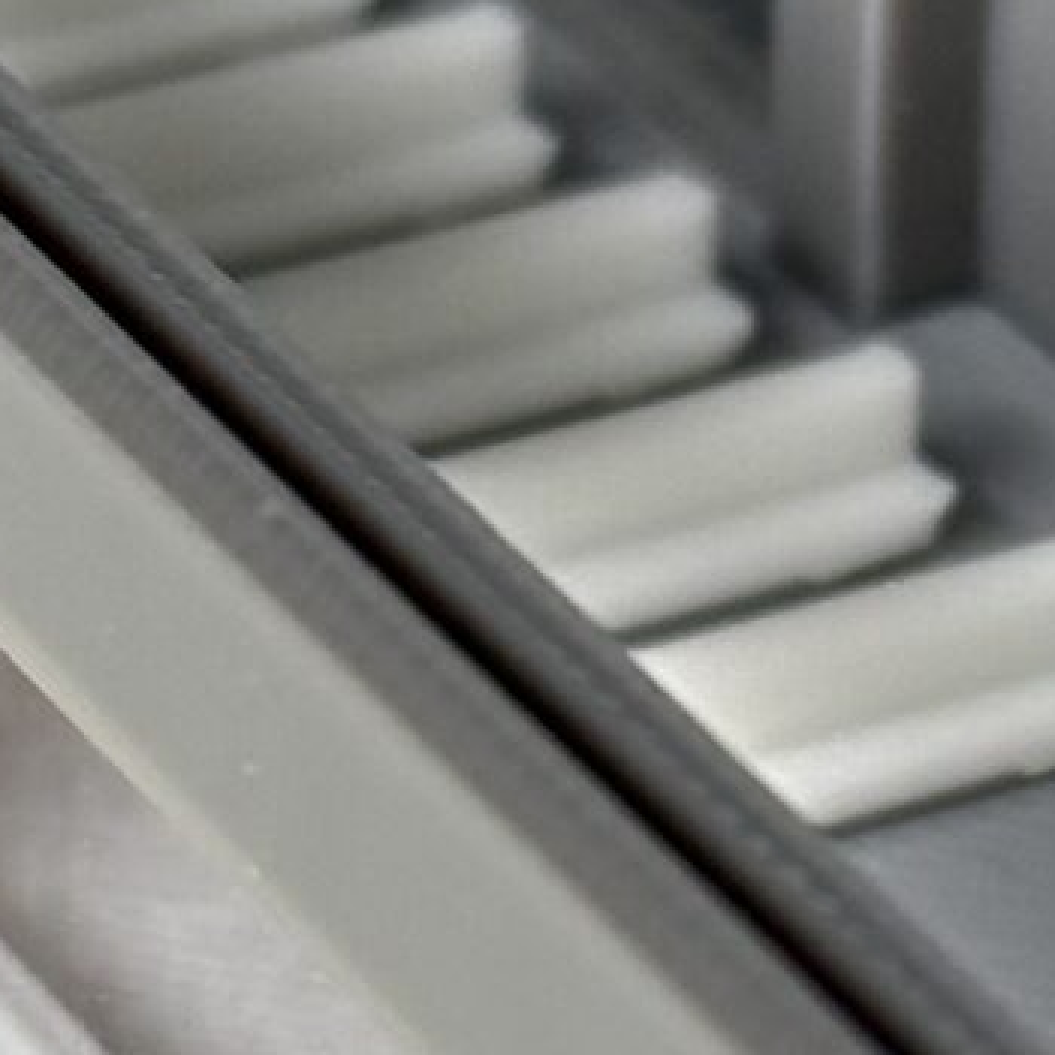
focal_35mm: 310
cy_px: 693
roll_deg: -1.6
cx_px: 880
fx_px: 10689
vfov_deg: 5.6
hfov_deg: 5.6
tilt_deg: -31.0
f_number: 1.78
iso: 80
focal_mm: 6.76
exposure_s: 1/121
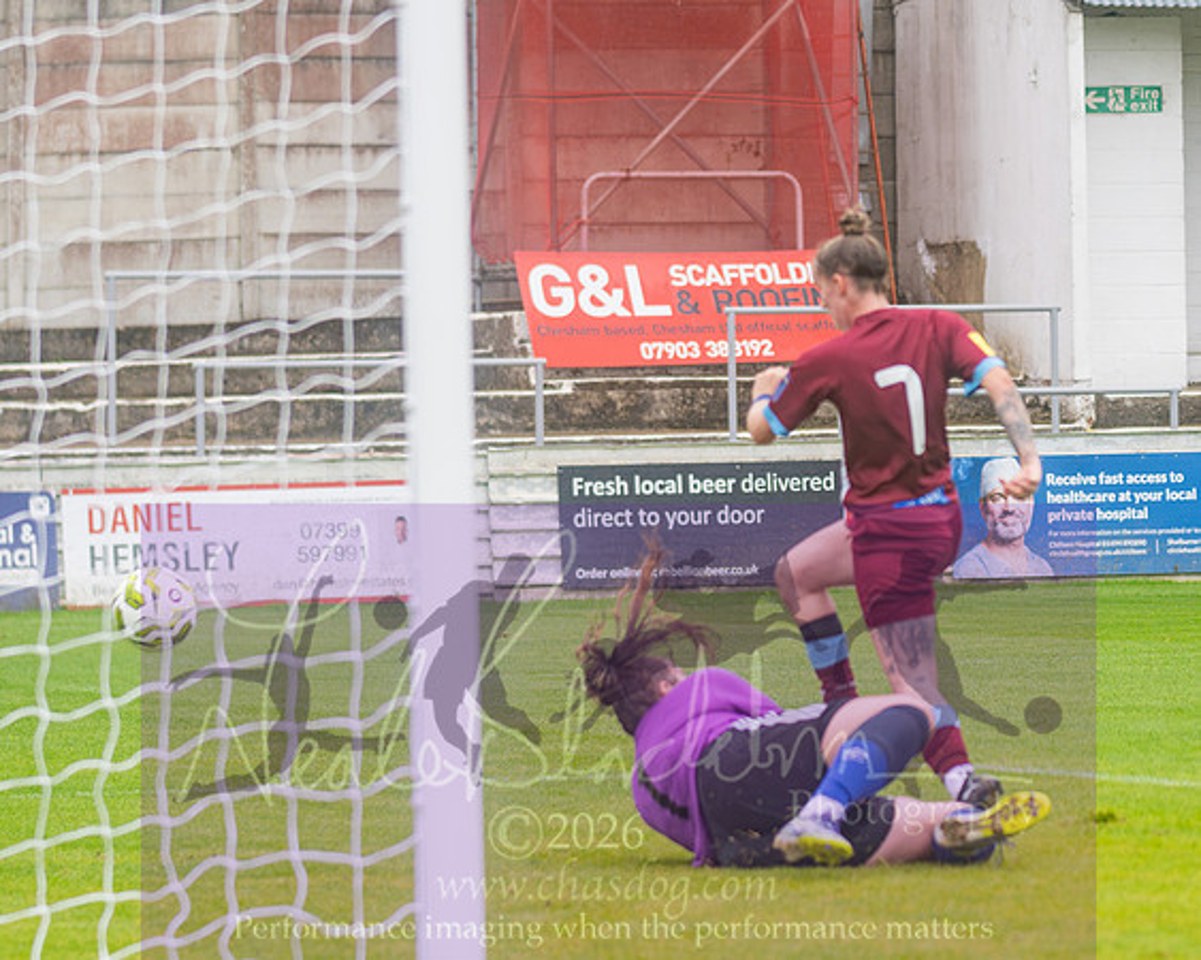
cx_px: 703
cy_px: 355
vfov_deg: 5.8
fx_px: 9435
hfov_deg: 7.3
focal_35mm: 266
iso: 360
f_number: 2.8
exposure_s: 1/1600
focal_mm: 120
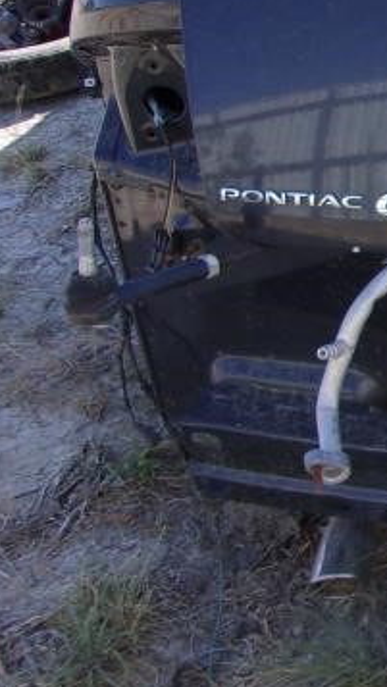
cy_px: 167
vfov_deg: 31.3
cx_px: 724
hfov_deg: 15.4
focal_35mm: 66
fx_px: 1203
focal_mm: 4.9
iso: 80
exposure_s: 1/320
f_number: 3
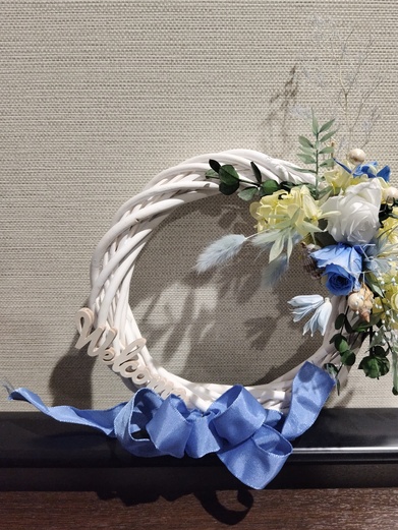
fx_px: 460
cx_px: 243
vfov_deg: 59.9
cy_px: 251
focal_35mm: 30
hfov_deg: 46.5
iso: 425
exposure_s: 1/50
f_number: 1.9
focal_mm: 5.5
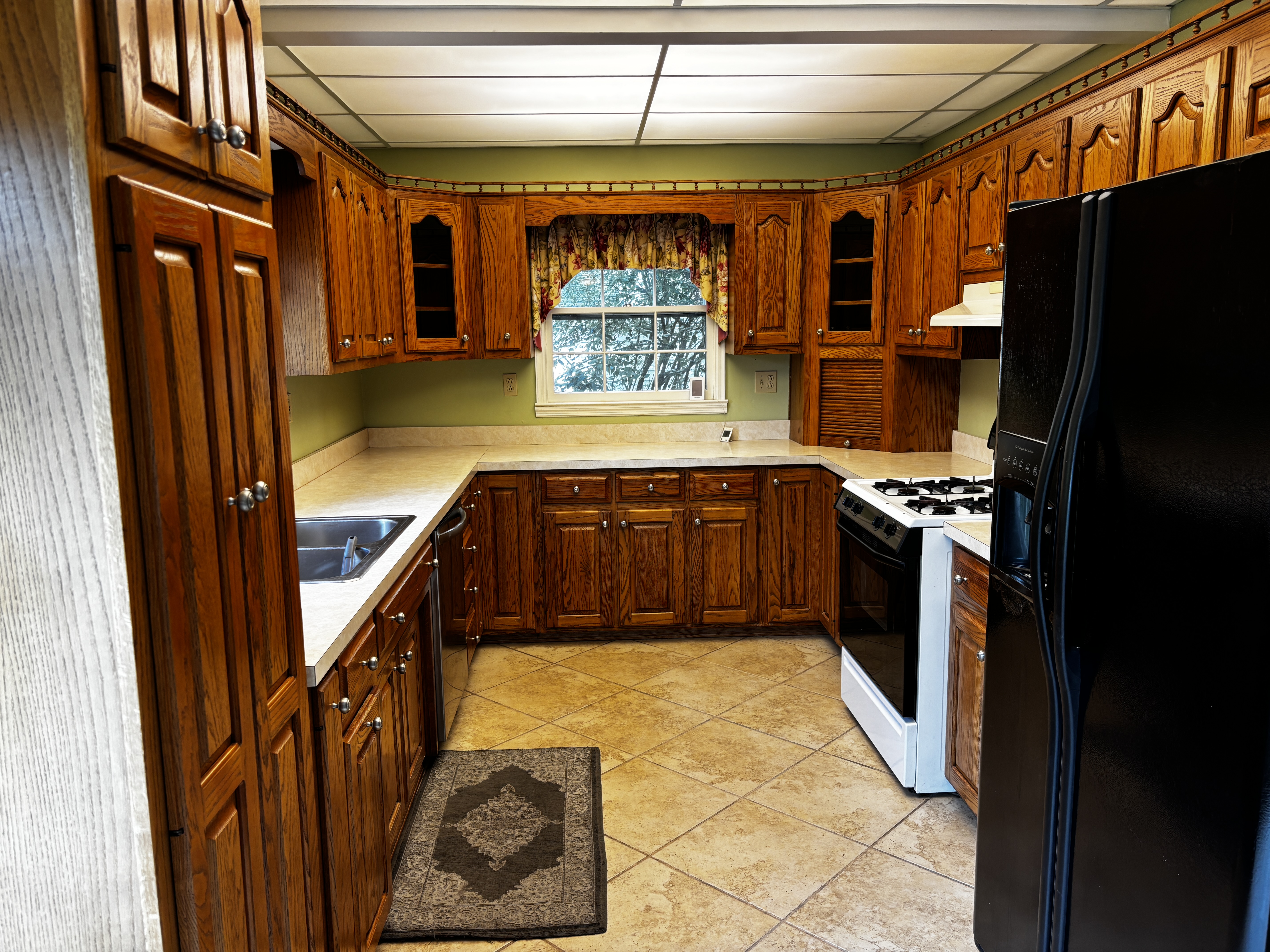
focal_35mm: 26
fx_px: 954
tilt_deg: -9.2
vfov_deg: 53.1
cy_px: 476
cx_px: 635
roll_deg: +0.7
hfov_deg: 67.3
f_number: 1.6
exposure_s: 1/60
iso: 80
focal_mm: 5.96
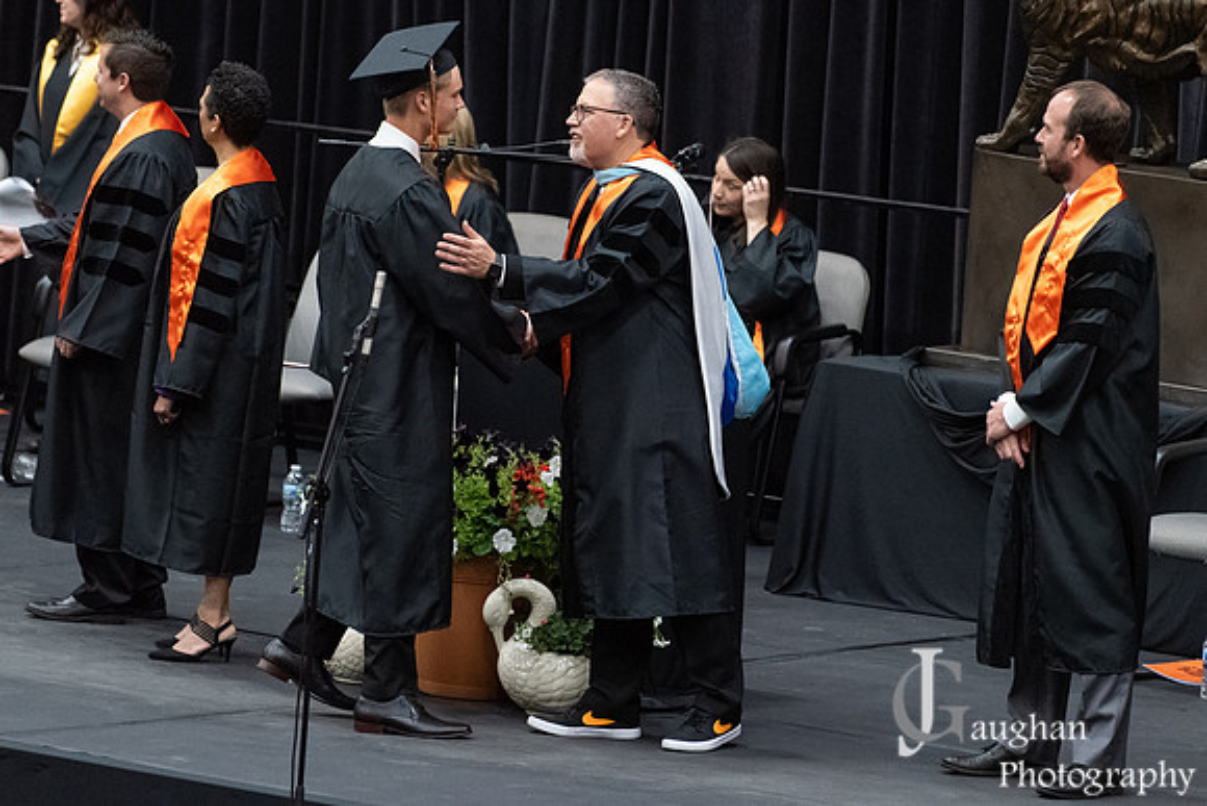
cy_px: 306
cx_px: 659
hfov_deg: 6.6
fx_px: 10539
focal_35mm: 314
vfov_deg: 4.4
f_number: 3.2
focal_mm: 200
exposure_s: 1/250
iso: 2500
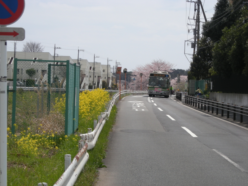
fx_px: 752
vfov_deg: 14.1
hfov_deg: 18.7
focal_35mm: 105
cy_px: 93
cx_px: 124
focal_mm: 17.1
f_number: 9.4
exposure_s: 1/170
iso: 64
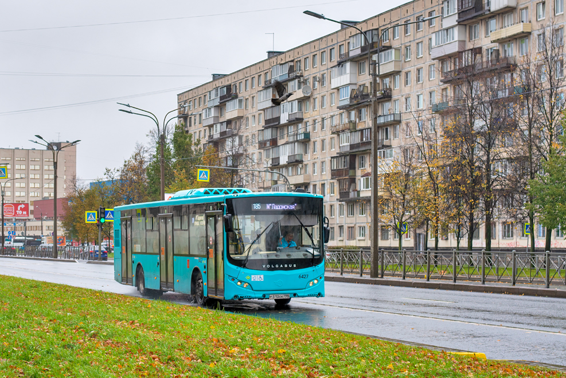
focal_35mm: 76
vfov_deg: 17.9
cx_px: 215
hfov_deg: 26.6
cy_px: 182
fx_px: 1195
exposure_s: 1/250
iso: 400
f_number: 5.6
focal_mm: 50
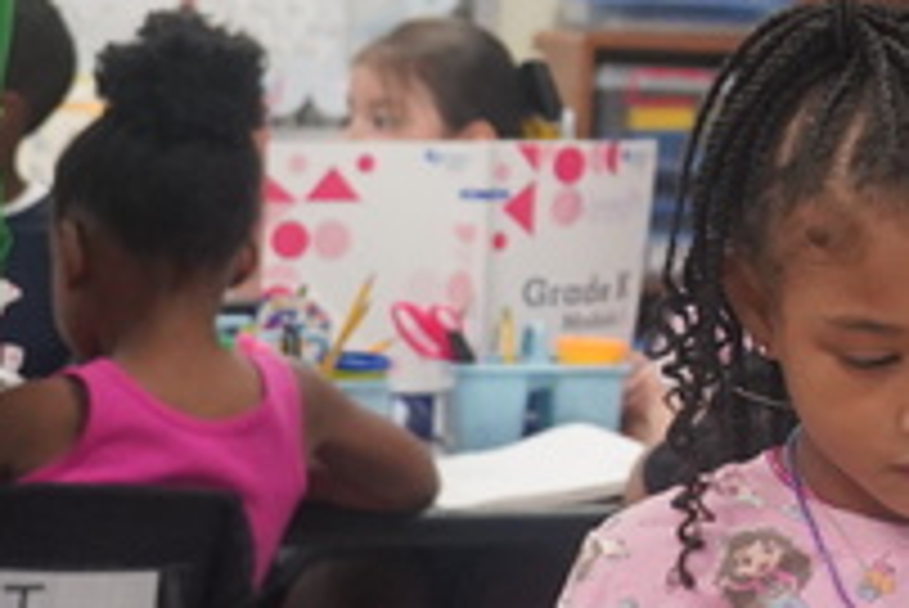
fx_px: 4093
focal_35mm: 162
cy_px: -304
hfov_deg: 12.0
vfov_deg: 8.3
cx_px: 1458
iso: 3200
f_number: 4
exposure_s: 1/160
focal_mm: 32
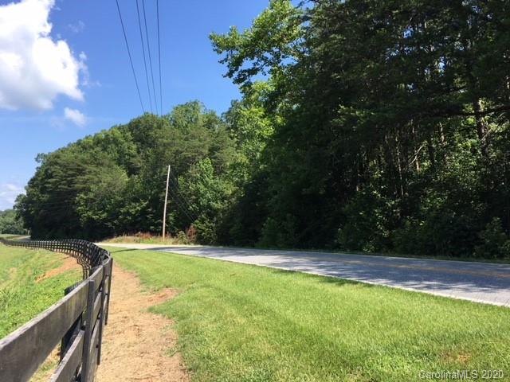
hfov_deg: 61.7
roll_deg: -2.1
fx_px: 427
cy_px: 191
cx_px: 255
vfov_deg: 48.2
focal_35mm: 29
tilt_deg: +7.5
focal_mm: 4.15
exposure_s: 1/874
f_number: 2.2
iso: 25
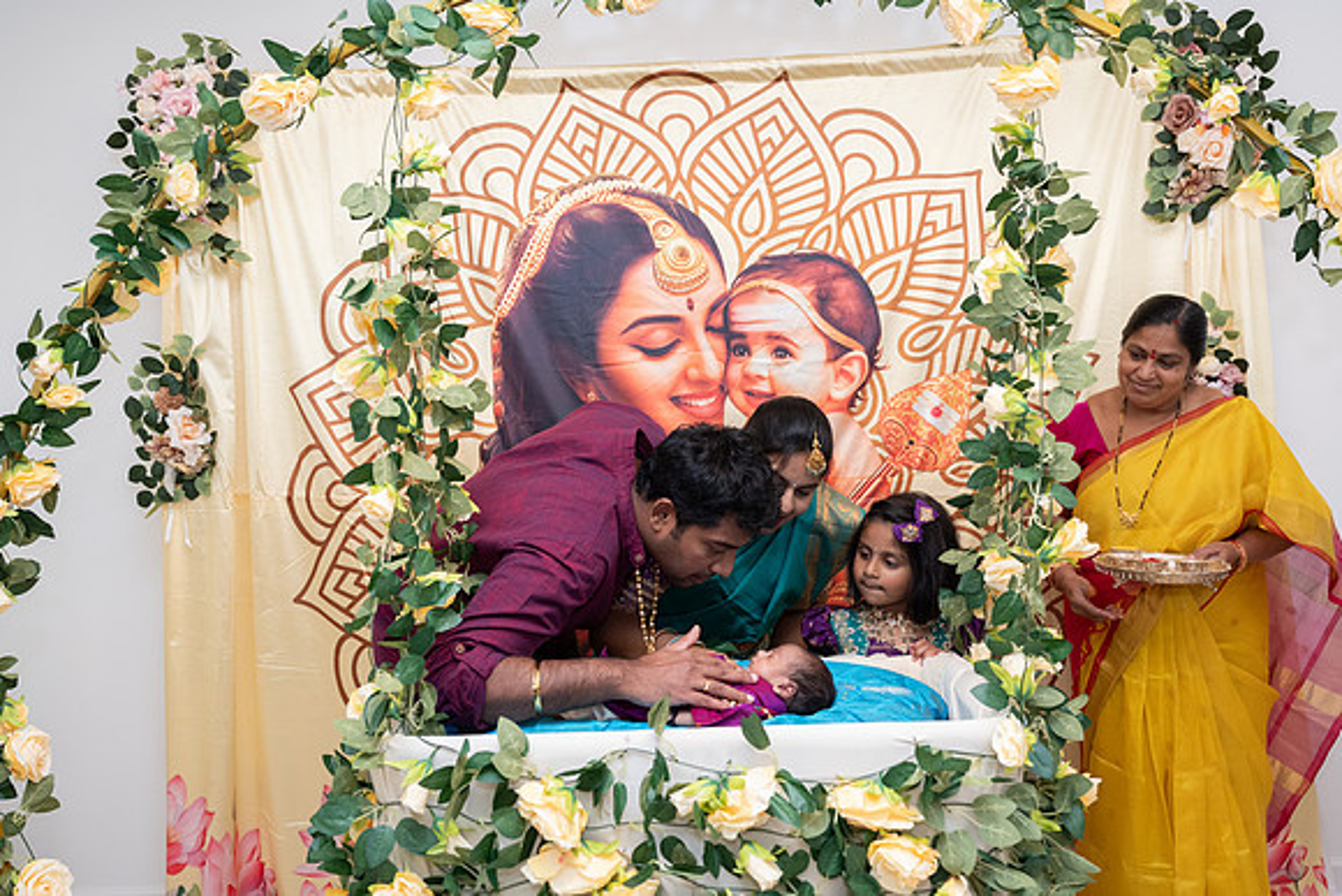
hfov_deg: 62.9
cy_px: 448
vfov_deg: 44.4
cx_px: 671
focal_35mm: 29
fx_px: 1096
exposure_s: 1/200
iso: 500
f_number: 3.5
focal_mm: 28
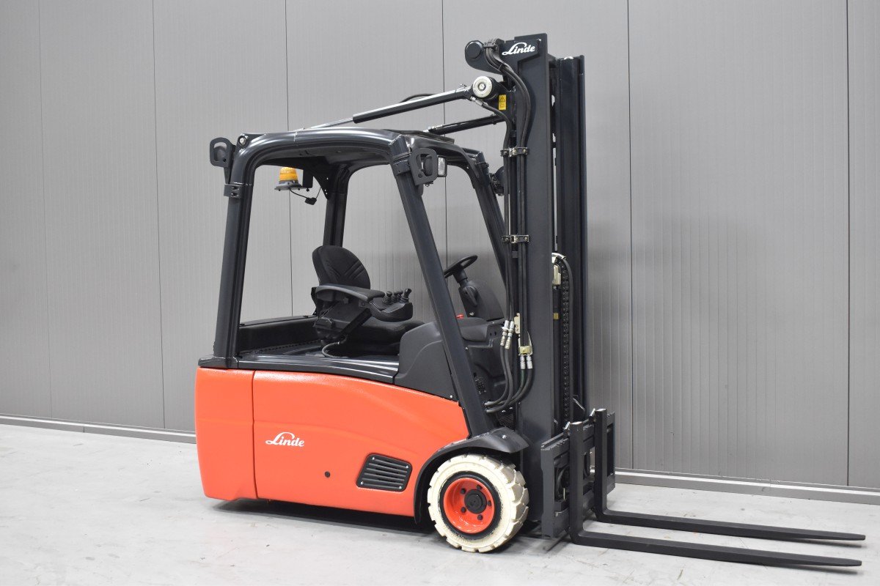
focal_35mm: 39
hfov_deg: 49.6
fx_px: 953
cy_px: 293
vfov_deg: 34.2
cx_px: 440
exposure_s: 1/30
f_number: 5
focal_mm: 26
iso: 1600
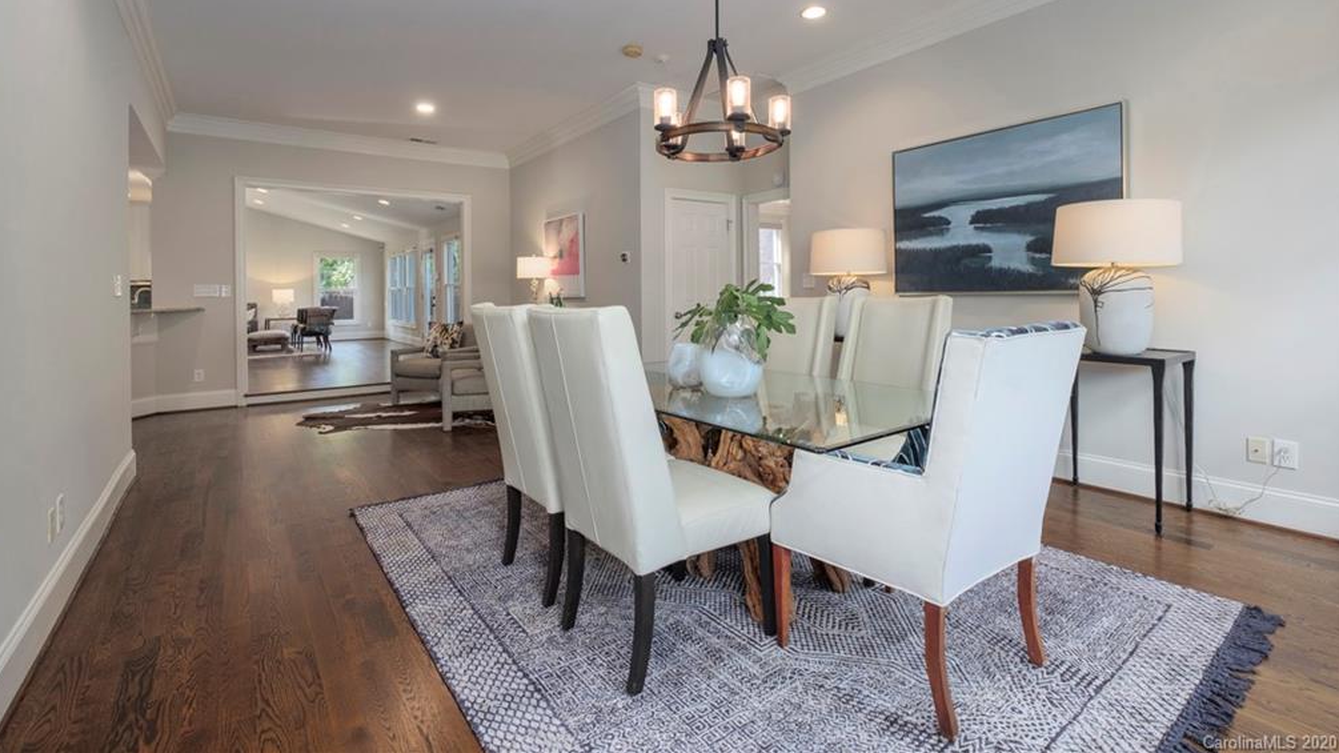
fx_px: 568
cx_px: 665
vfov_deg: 66.4
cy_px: 301
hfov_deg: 99.4
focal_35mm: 16
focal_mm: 10
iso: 400
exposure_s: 1/30
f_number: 8
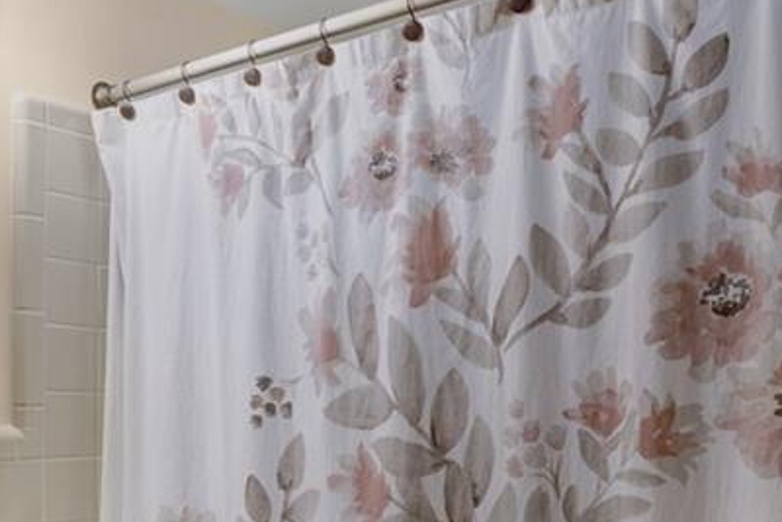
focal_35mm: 41
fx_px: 891
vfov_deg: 31.9
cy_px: 410
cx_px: 305
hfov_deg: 47.1
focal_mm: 16
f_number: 8
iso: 2000
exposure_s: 1/5
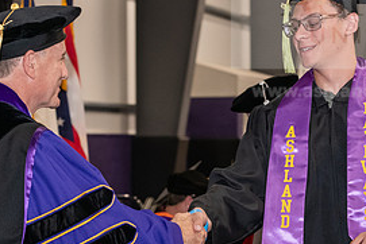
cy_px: 119
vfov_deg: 9.2
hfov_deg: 13.7
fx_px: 1526
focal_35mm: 150
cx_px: 190
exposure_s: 1/200
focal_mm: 70
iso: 2500
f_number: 5
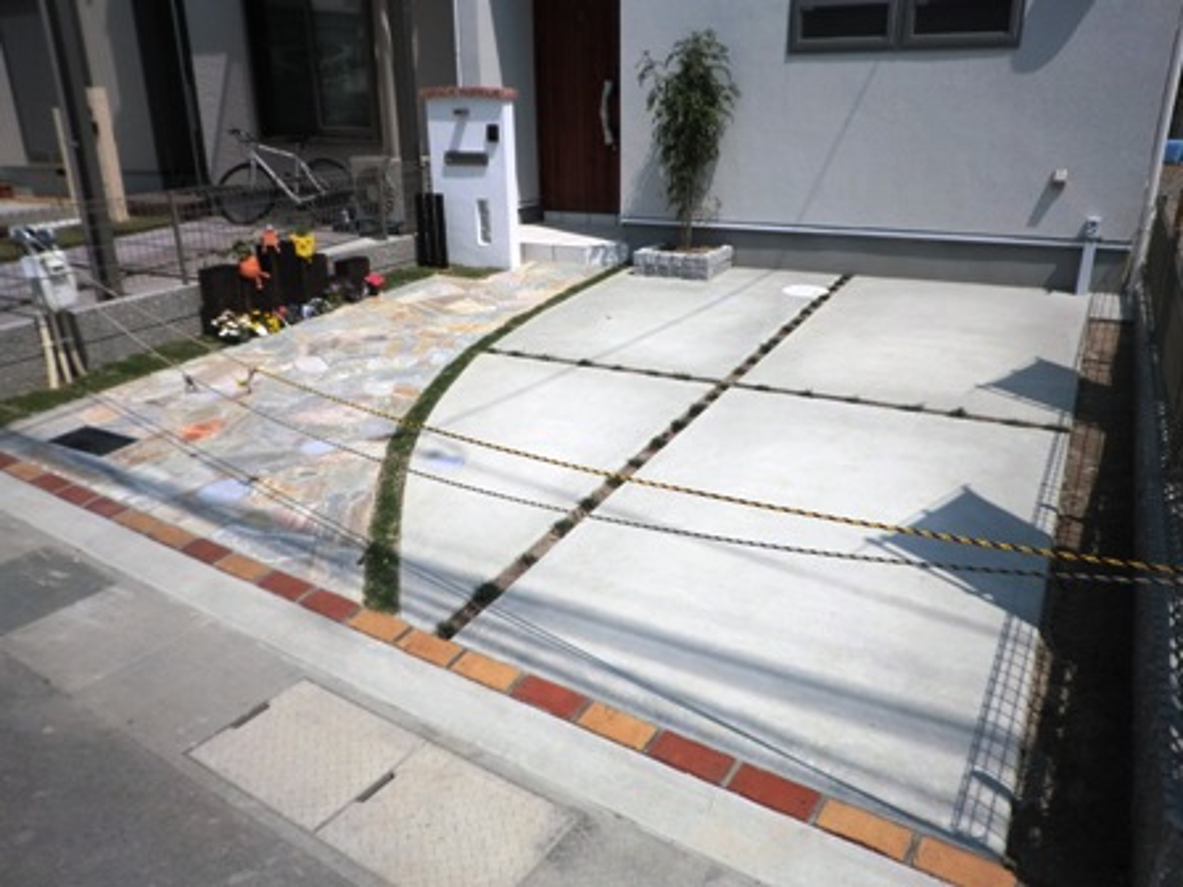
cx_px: 592
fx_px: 889
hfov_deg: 67.3
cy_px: 444
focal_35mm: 26
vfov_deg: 53.1
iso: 50
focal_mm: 4.7
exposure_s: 1/400
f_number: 7.9
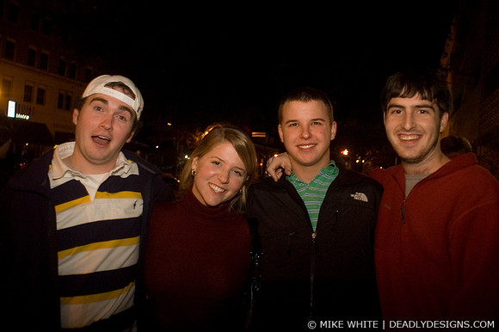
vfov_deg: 43.6
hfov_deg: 62.0
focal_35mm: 30
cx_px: 250
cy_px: 166
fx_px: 416
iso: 800
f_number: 2.8
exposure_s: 1/40
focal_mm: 20
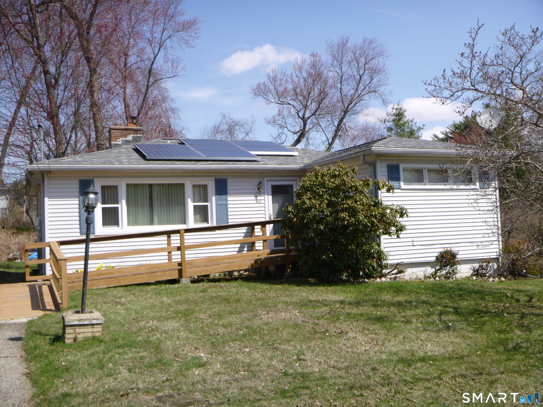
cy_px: 204
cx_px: 272
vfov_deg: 37.7
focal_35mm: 38
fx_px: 596
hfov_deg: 49.0
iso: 100
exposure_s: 1/400
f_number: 4.5
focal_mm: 6.8
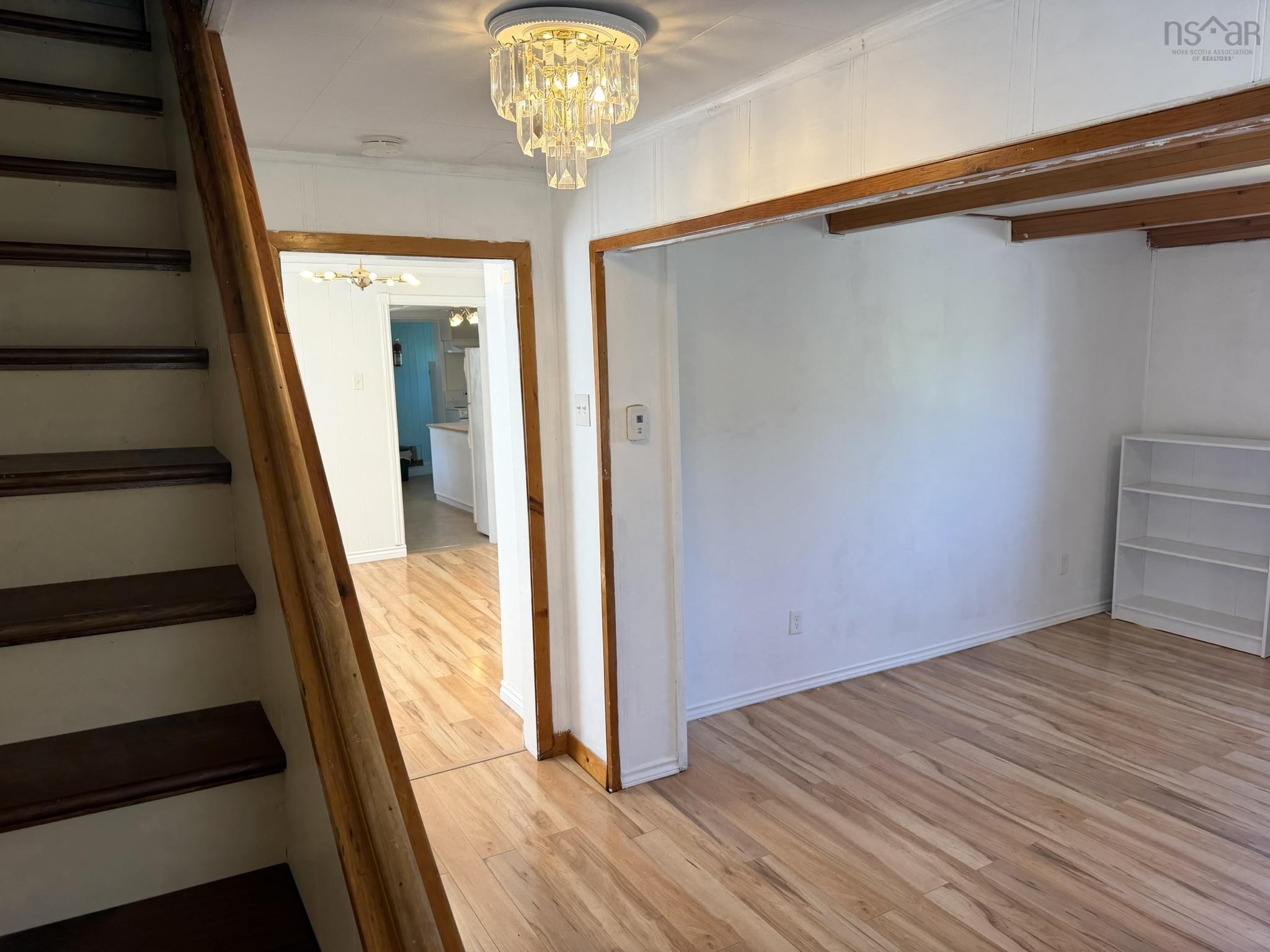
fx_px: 881
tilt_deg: -9.5
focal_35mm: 24
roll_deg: +0.8
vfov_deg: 56.8
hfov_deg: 71.6
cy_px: 476
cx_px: 635
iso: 64
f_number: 1.78
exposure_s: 1/129
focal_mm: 6.76
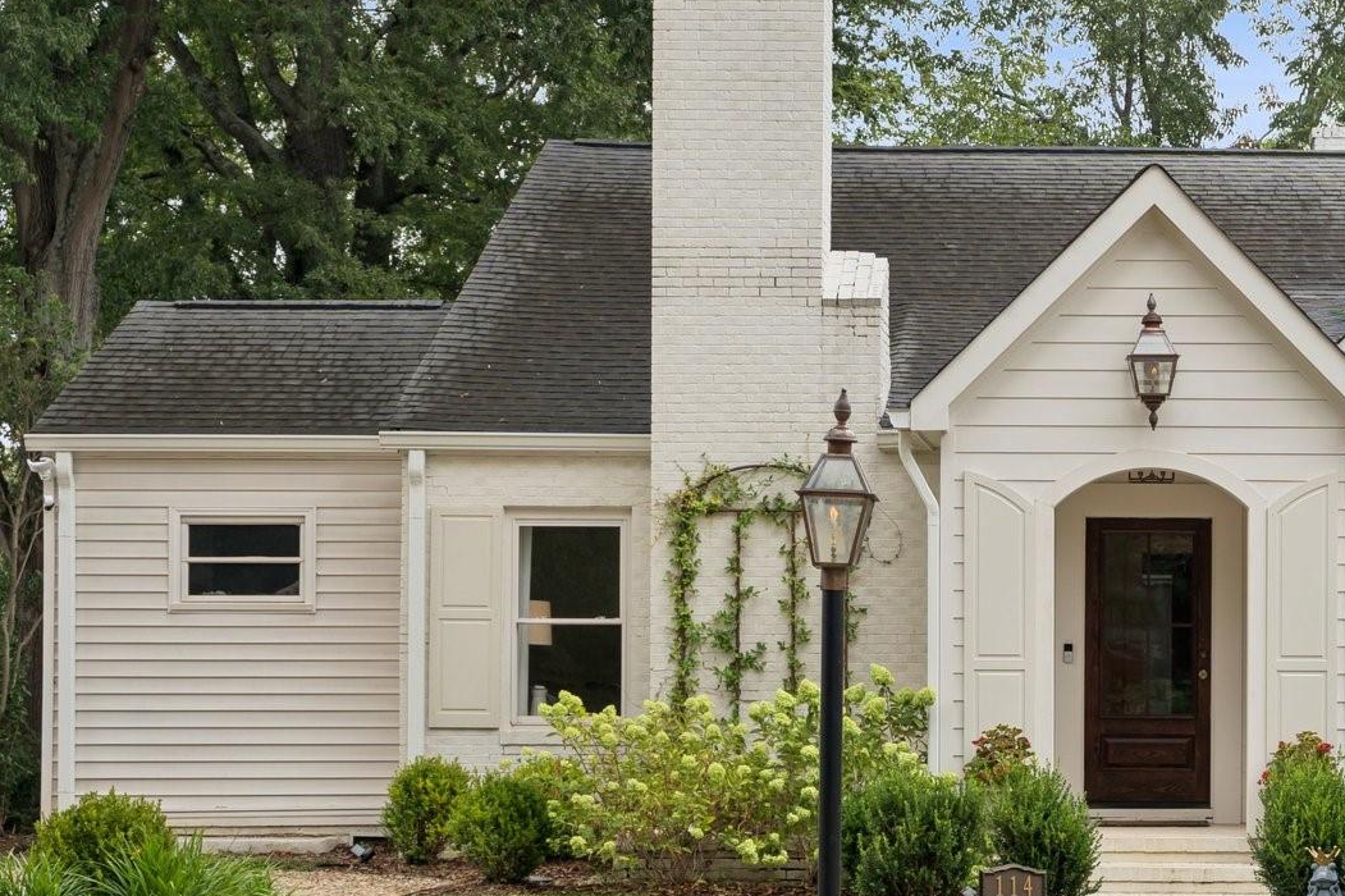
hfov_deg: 26.0
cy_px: 447
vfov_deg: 17.9
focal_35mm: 76
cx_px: 1154
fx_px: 2838
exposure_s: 1/200
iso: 100
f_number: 5
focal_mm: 39
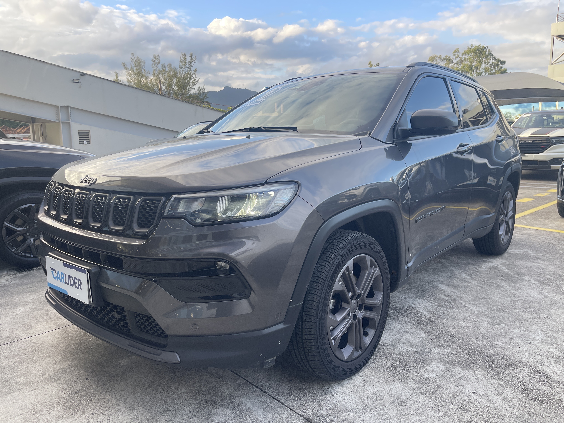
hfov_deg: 69.4
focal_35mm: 25
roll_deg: +0.6
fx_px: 407
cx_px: 282
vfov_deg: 54.9
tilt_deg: -10.5
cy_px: 212
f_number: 1.6
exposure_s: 1/321
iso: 32
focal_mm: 5.1
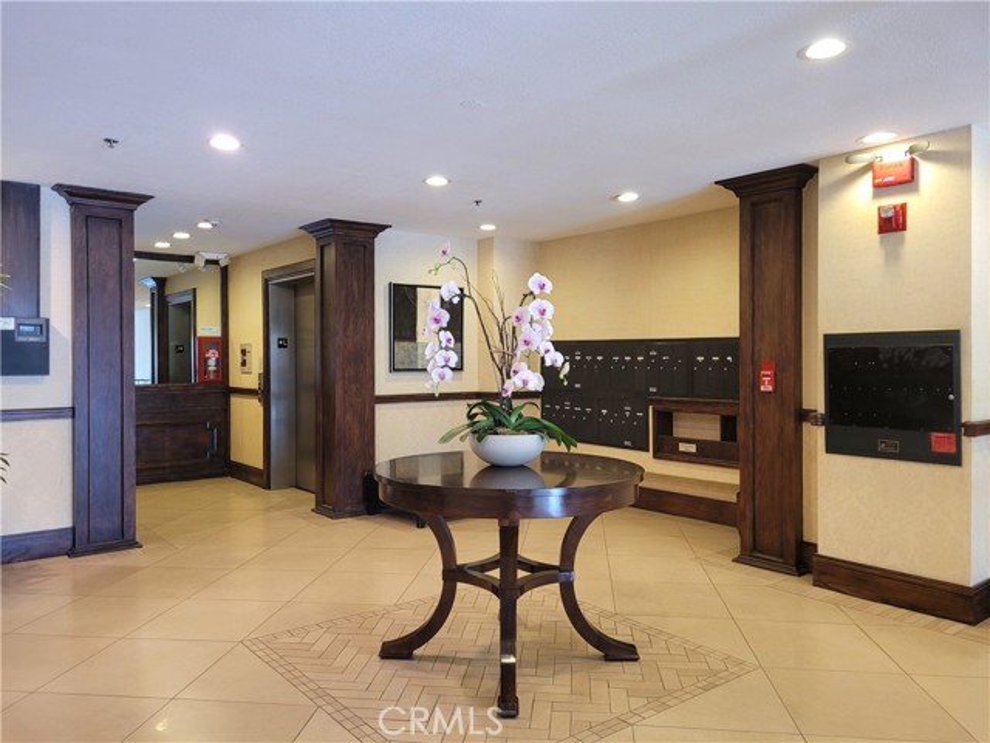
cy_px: 372
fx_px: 744
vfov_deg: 53.1
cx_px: 495
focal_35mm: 26
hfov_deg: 67.3
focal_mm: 5.4
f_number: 1.8
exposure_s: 1/40
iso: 250
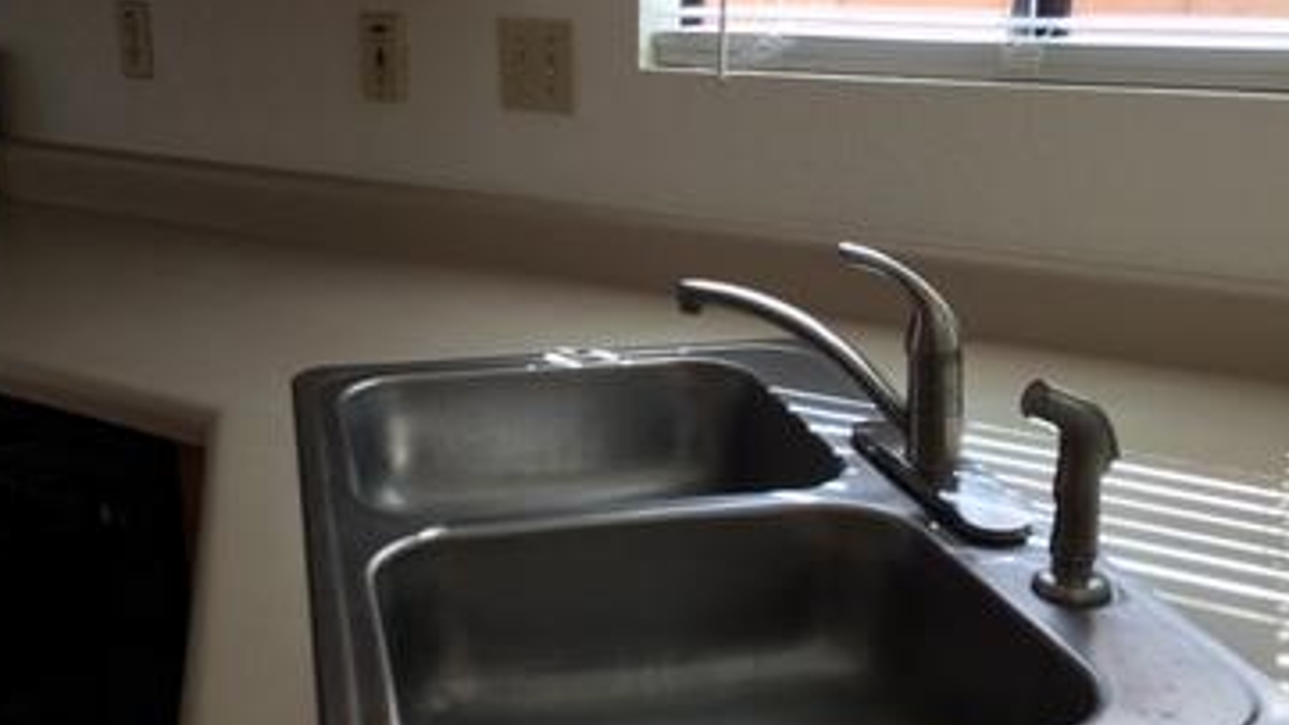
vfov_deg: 28.3
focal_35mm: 42
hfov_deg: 48.1
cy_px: 375
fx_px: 1435
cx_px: 525
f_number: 2.2
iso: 32
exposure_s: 1/266
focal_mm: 4.15
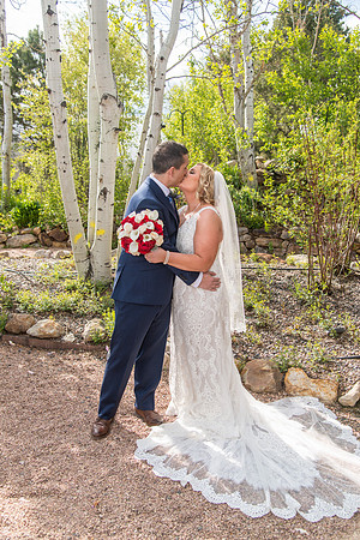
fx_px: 525
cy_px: 270
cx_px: 180
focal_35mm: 35
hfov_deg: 37.9
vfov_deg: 54.4
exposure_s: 1/250
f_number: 5
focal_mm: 35
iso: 80
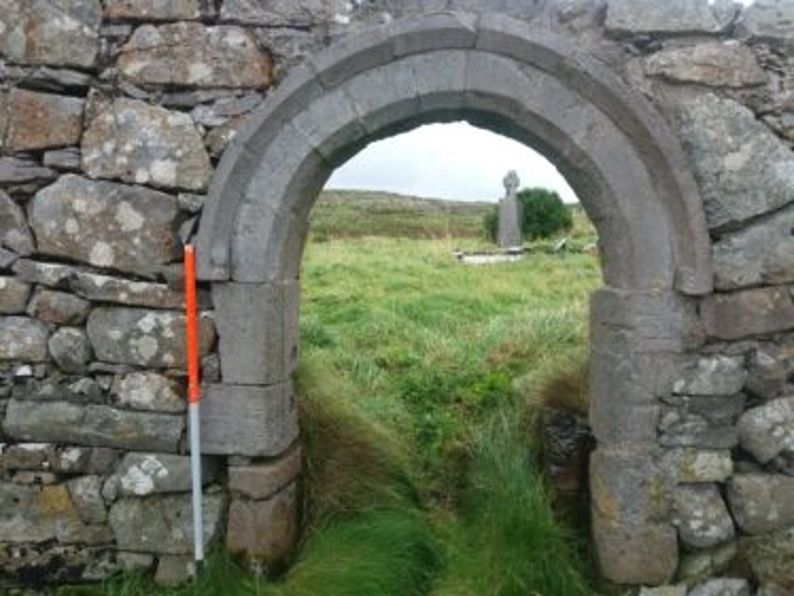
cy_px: 298
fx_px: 643
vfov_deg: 49.8
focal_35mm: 28
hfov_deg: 63.4
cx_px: 397
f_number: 1.9
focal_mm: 3.7
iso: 64
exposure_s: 1/352
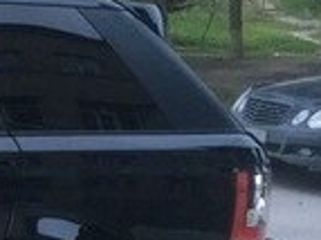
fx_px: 1242
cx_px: -330
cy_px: 165
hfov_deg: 12.8
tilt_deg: -7.3
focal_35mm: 134
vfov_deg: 11.0
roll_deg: -3.1
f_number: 2.2
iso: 200
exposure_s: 1/25
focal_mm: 4.15
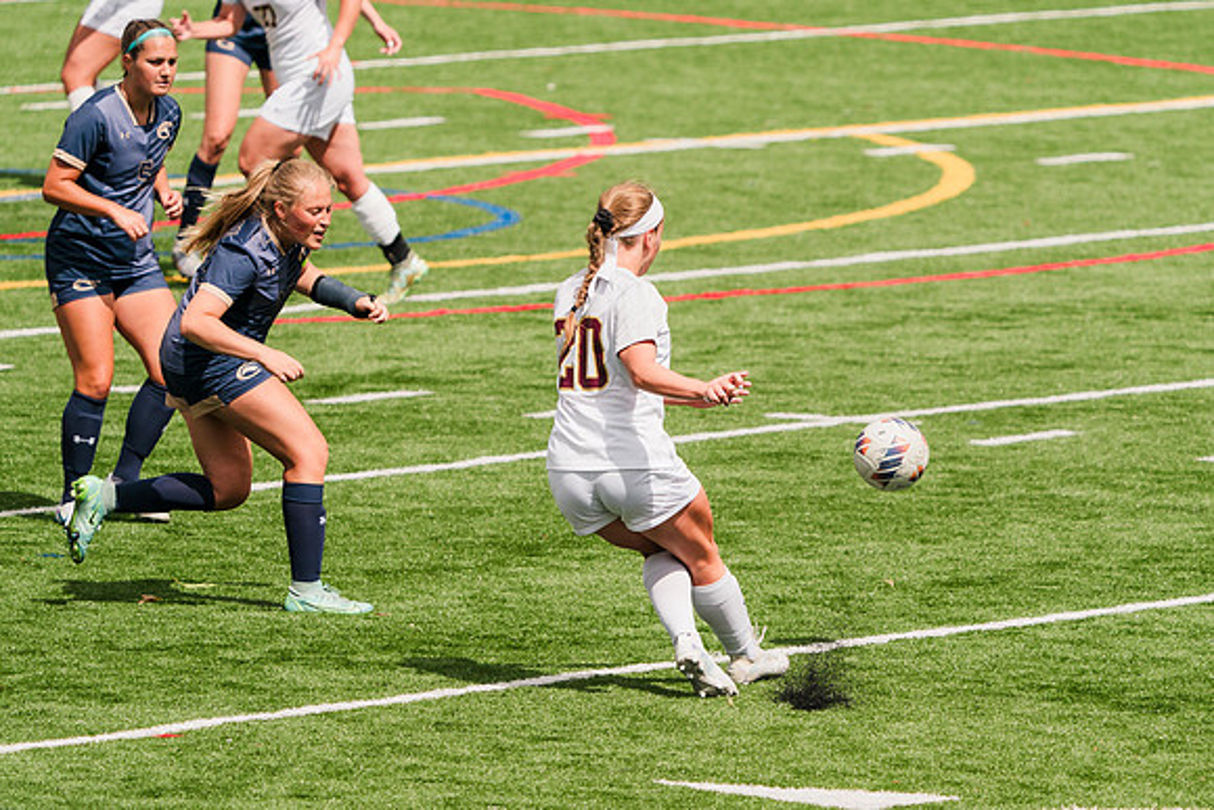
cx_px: 701
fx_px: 15894
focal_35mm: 471
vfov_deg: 2.9
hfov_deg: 4.4
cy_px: 410
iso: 250
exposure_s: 1/1600
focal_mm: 368
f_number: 6.3
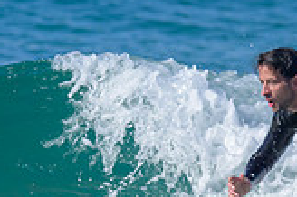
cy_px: 120
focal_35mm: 3894
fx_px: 32093
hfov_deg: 0.5
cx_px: 119
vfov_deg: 0.4
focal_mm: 800
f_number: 6.3
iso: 400
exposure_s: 1/2000
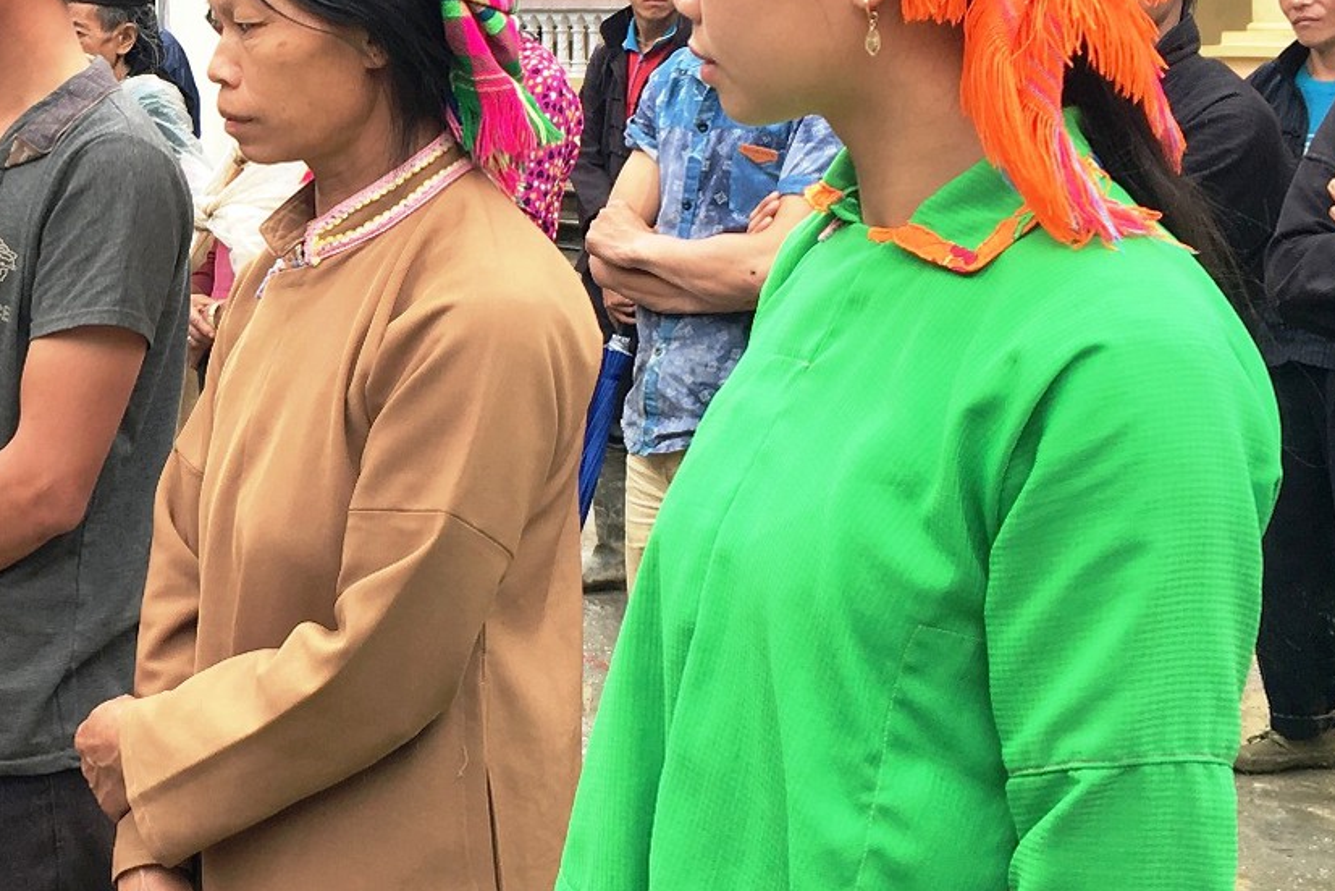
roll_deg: +0.9
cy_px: 268
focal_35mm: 73
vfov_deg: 18.6
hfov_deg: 26.1
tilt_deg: -7.7
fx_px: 2707
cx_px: -26
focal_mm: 4.15
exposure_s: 1/187
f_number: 2.2
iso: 25
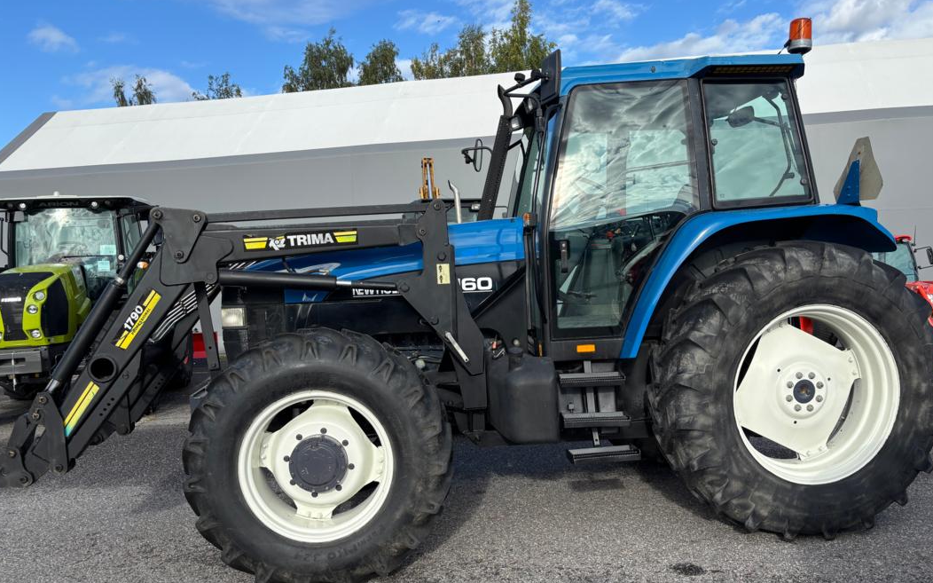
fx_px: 737
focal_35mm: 29
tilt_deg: -2.7
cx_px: 486
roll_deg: +2.9
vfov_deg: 43.1
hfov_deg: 64.6
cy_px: 307
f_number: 1.6
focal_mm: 5.96
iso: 50
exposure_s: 1/2151
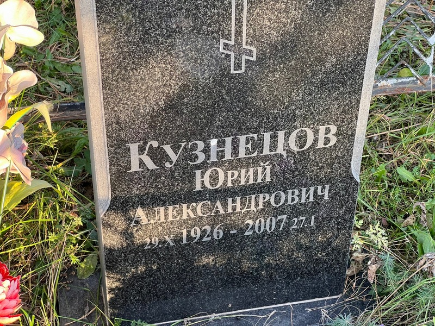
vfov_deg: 19.1
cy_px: 163
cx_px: 218
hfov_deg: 25.3
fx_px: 968
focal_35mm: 77
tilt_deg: -38.8
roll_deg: -3.3
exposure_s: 1/99
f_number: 2.8
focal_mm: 9
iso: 125
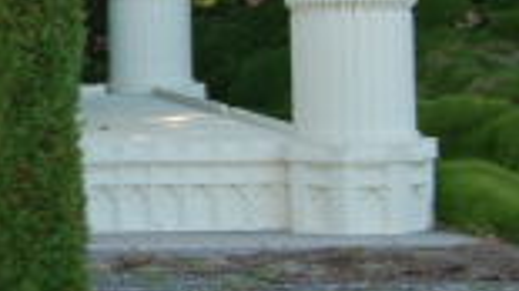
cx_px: -385
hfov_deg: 10.5
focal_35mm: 194
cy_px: -67
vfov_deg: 6.2
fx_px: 2668
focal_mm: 30
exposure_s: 1/125
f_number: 5.6
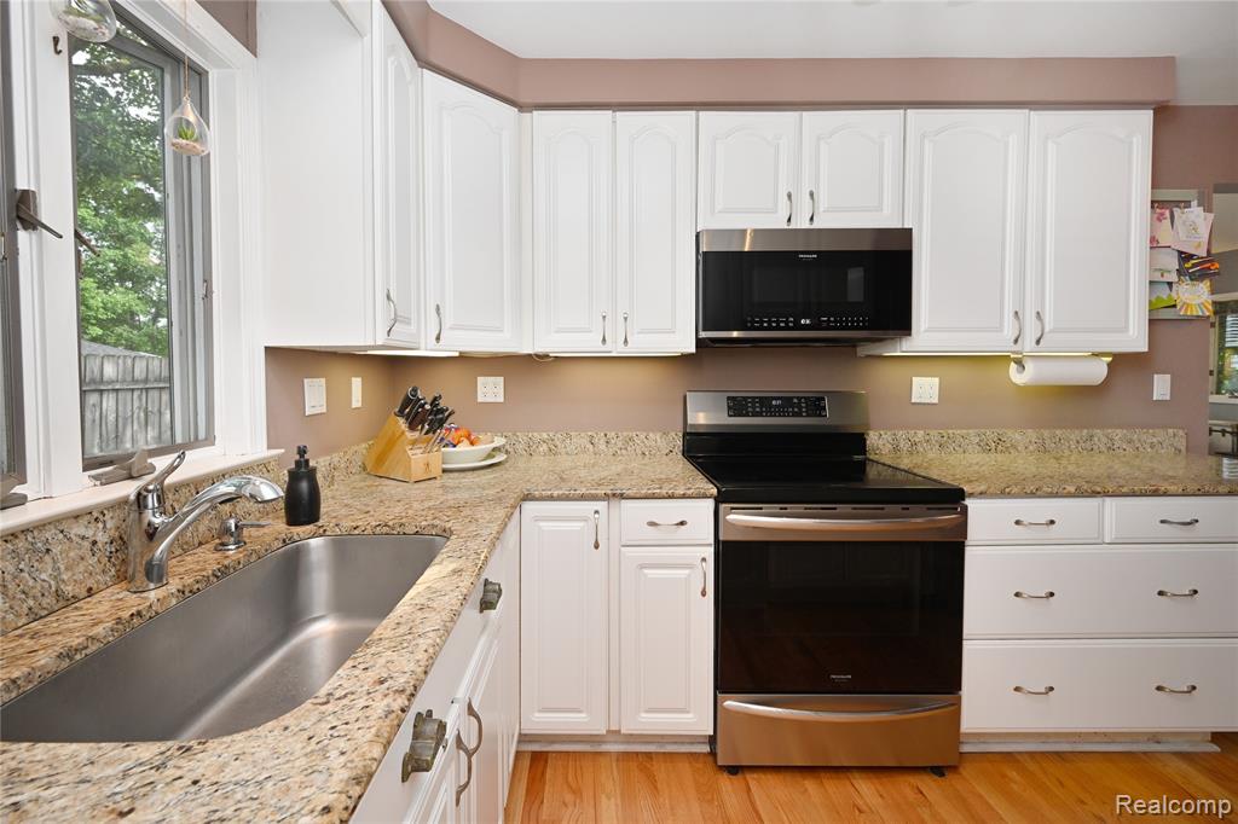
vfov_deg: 81.2
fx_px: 481
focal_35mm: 14
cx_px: 619
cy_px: 412
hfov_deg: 104.3
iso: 160
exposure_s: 1/60
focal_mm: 14
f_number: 8
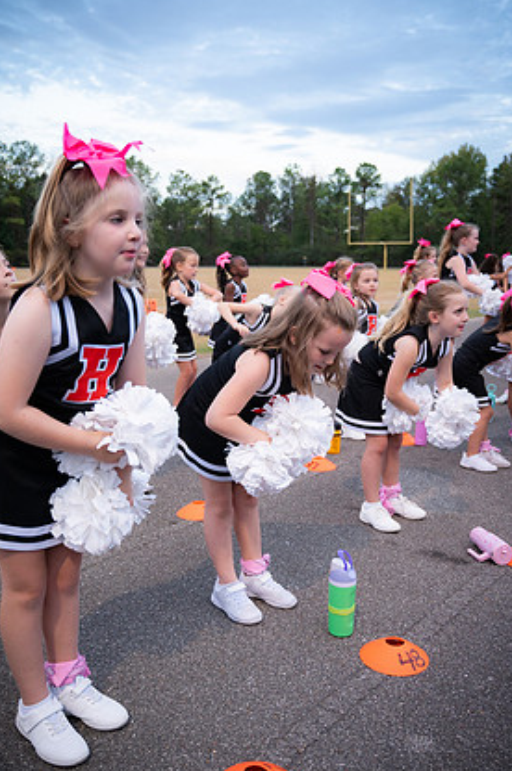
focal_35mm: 33
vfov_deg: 57.3
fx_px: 706
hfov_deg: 39.8
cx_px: 242
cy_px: 410
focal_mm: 30.5
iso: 1250
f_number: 4
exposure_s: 1/400
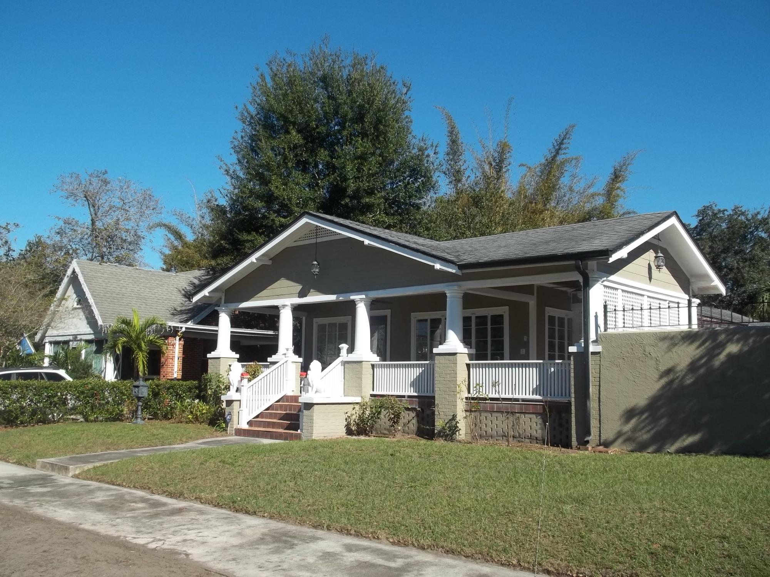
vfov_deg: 42.9
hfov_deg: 55.4
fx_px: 734
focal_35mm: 33
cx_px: 385
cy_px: 288
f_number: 8
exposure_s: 1/160
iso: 64
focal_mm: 5.9
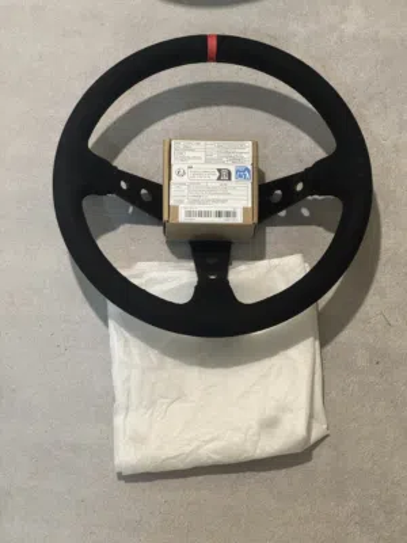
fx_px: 1207
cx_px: 204
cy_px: 272
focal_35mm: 77
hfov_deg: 19.1
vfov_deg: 25.3
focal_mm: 9
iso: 320
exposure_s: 1/50
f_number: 2.8
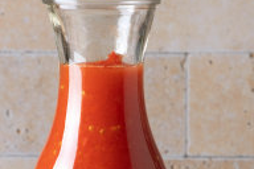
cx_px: 98
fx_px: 1863
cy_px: 168
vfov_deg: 5.2
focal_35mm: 264
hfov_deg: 7.8
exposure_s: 1/125
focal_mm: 55
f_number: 13
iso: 160
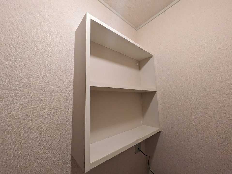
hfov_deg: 102.0
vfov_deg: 85.7
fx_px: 94
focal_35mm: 14
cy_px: 87
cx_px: 116
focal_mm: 1.83
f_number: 2.2
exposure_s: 1/120
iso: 428
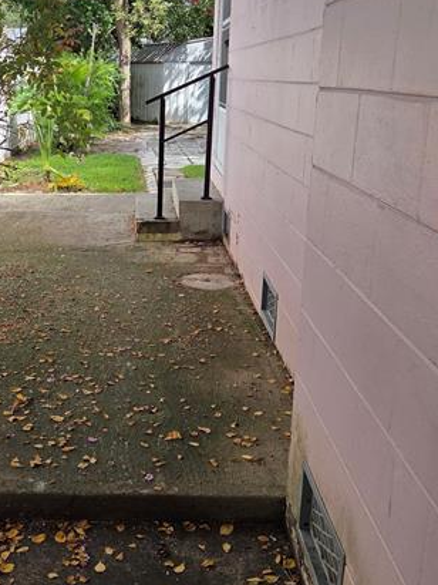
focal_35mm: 43
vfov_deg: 43.9
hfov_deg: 32.9
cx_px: 108
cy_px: 279
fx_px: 726
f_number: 1.8
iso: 80
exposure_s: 1/3092
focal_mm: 5.4
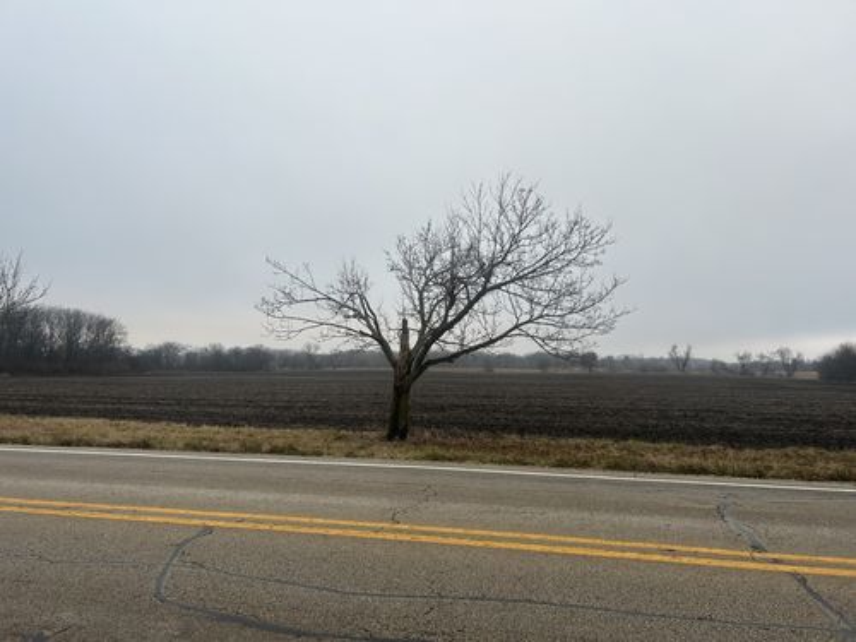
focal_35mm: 26
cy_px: 321
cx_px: 428
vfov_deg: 53.1
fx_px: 643
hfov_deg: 67.3
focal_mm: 5.7
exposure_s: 1/121
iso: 64
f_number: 1.5
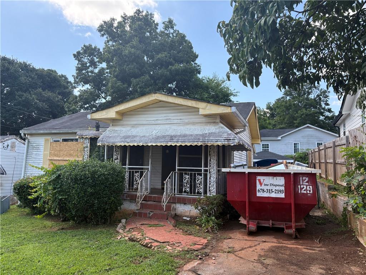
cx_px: 183
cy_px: 138
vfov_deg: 53.1
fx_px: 275
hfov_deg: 67.3
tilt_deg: +6.9
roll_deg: -0.7
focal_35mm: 26
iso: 64
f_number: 1.6
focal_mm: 5.96
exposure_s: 1/830
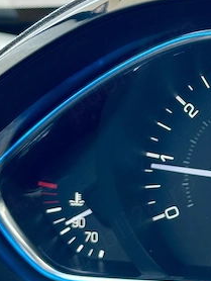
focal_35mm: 138
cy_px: 102
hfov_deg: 10.7
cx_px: 202
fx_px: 1120
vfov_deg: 14.3
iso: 64
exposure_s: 1/223
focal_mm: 6.86
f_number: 1.78
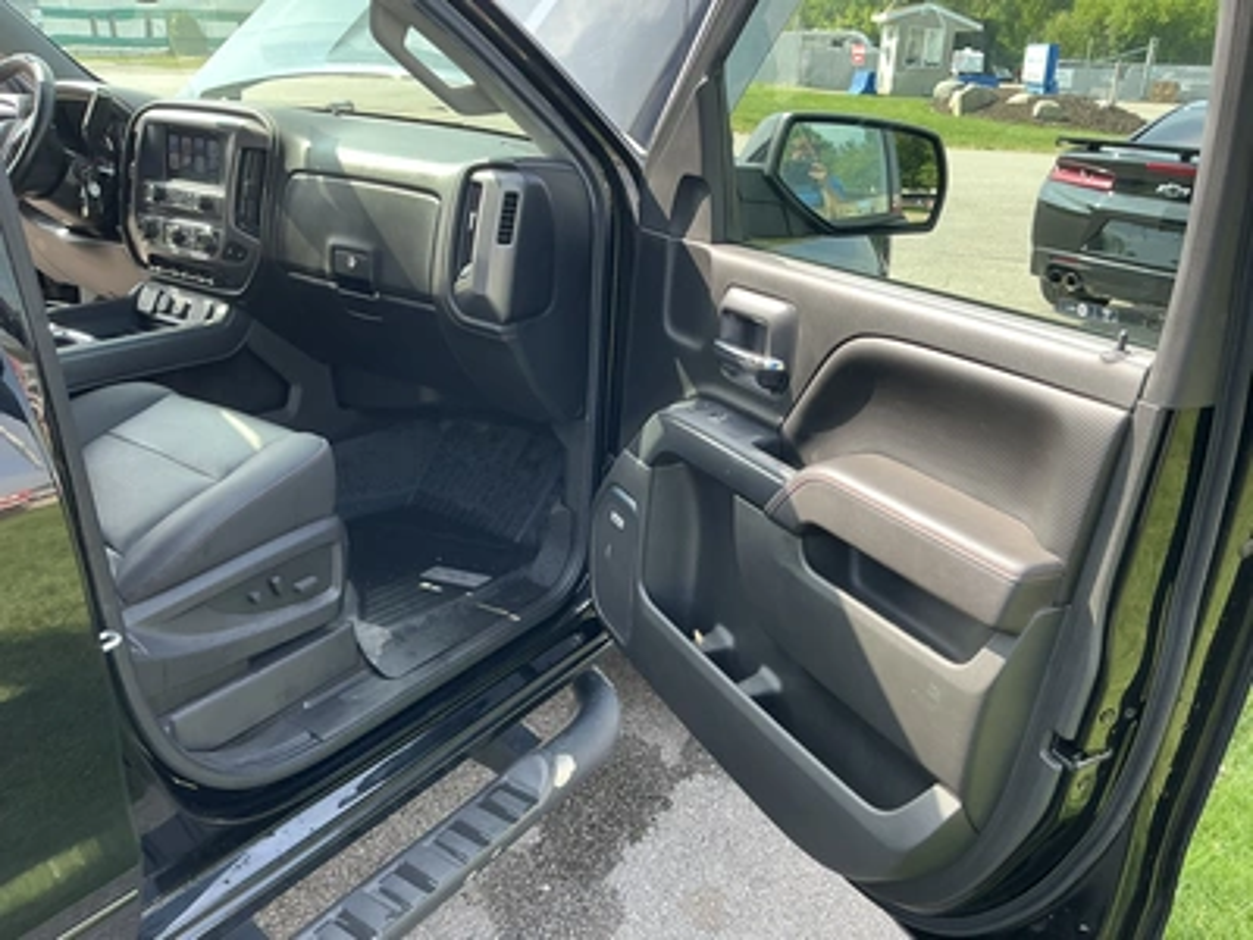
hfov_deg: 63.4
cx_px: 626
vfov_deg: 49.7
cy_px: 470
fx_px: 1014
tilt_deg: -18.2
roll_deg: -3.5
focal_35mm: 28
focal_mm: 3
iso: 16
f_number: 1.8
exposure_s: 1/123
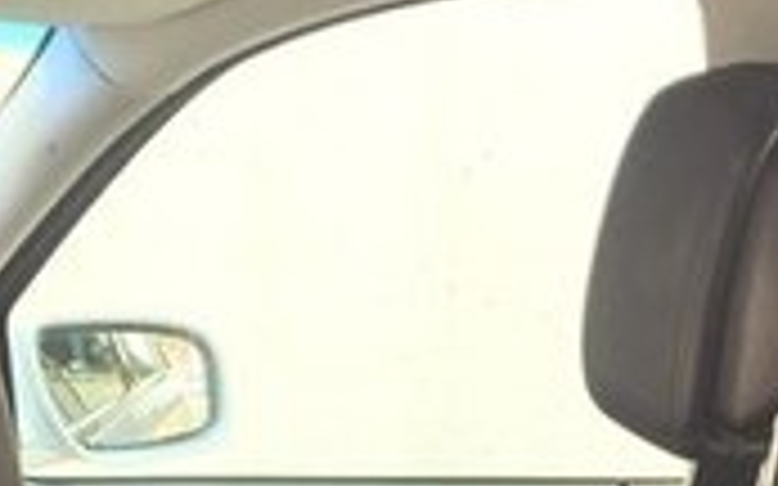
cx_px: 558
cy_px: 1064
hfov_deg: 17.8
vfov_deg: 10.1
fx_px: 2480
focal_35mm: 117
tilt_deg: -20.3
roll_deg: -3.3
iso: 32
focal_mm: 4.15
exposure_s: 1/50
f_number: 2.2
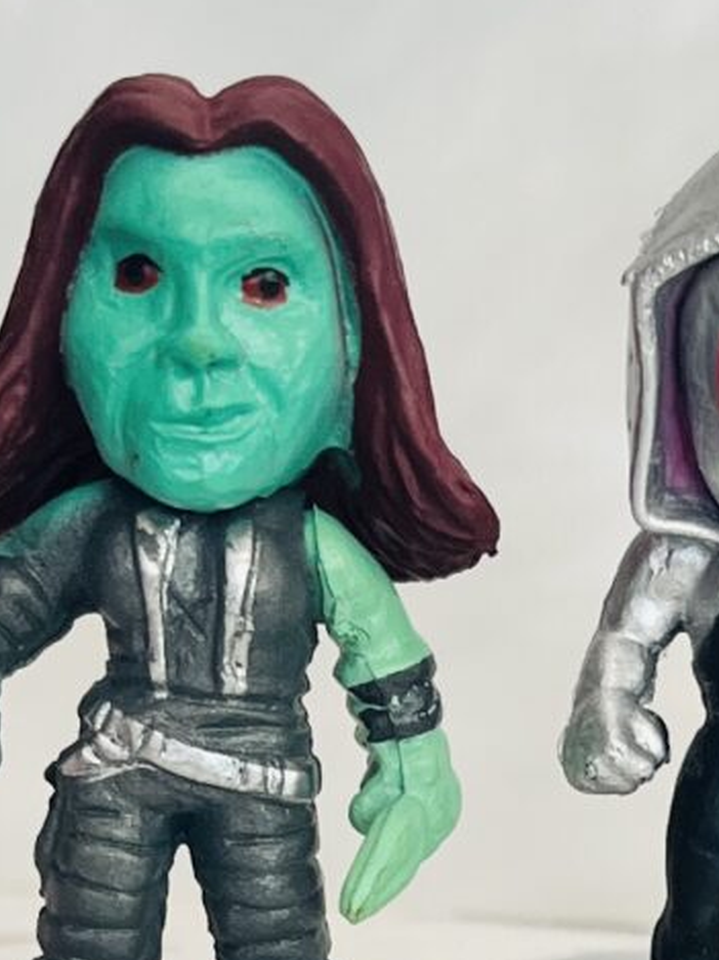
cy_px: 560
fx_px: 1026
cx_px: 506
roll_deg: -2.2
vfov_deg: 50.0
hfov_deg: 38.0
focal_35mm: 37
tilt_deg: -9.4
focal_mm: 5.1
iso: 100
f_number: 1.6
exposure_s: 1/121
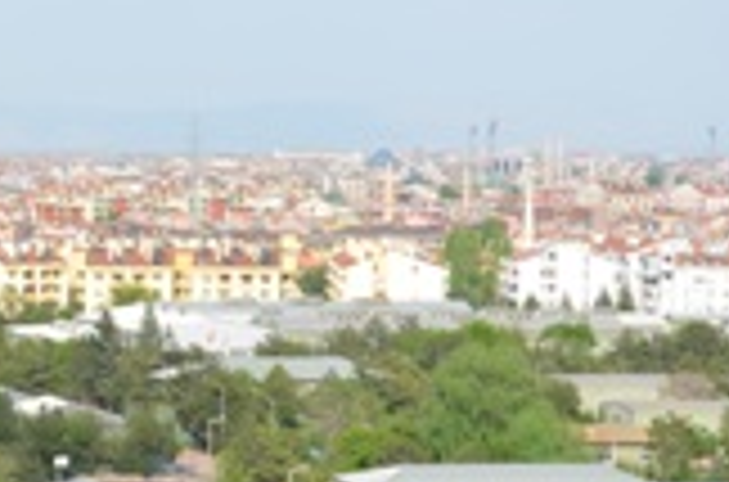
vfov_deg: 5.9
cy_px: 574
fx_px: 4611
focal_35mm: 228
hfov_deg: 9.0
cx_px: -72
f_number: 8
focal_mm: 55
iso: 125
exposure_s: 1/250
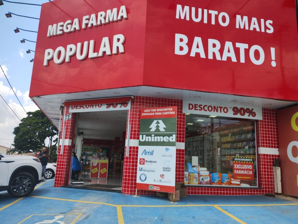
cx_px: 149
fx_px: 241
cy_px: 112
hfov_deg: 63.4
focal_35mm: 28
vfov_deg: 49.9
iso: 100
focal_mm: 4.27
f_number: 1.8
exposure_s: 1/423
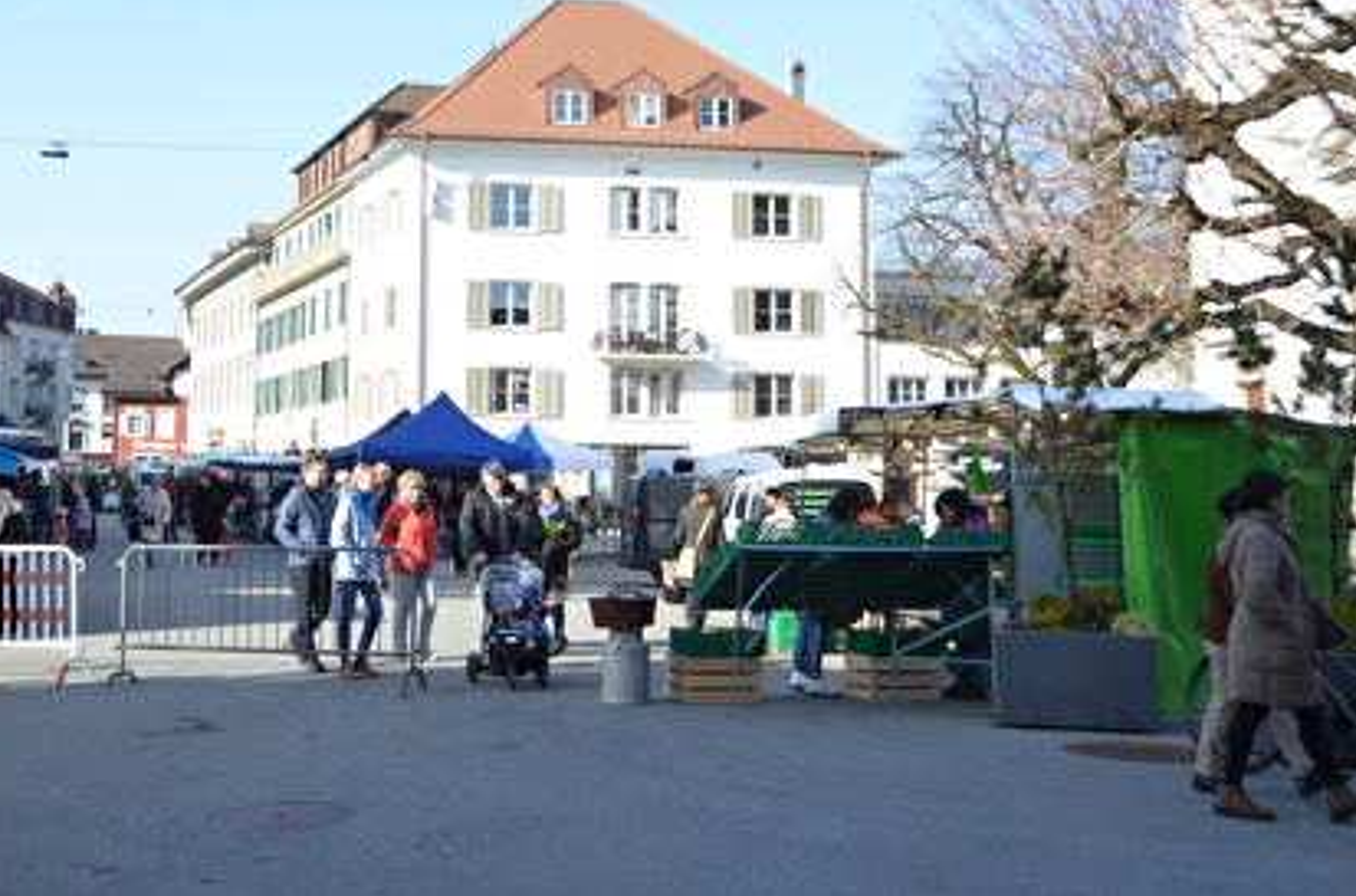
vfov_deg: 27.6
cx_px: 476
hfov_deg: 40.8
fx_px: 1803
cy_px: 251
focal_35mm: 48
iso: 1600
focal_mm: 22
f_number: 5.6
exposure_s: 1/4000
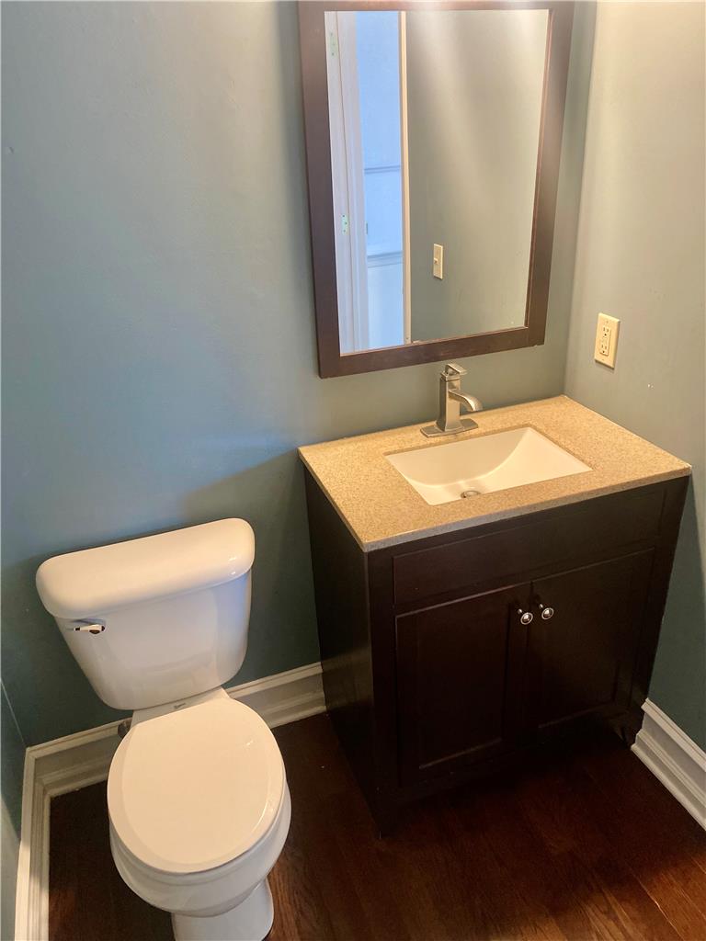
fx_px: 707
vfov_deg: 67.3
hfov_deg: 53.1
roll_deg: +2.4
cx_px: 353
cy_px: 470
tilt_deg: -24.3
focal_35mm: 26
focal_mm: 4.25
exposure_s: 1/60
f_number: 1.8
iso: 250
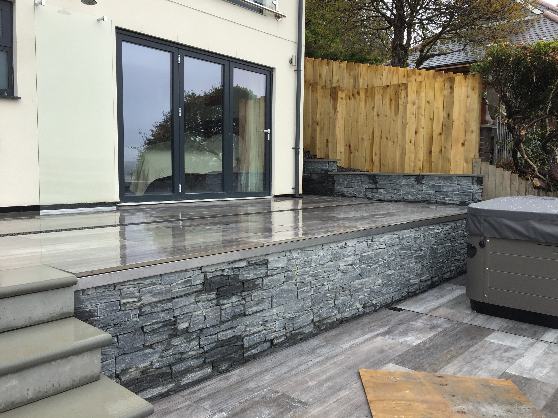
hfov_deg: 61.7
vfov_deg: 48.2
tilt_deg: -5.1
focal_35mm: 29
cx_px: 279
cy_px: 209
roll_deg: -0.1
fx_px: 467
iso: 32
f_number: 2.2
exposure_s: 1/860
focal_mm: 4.15
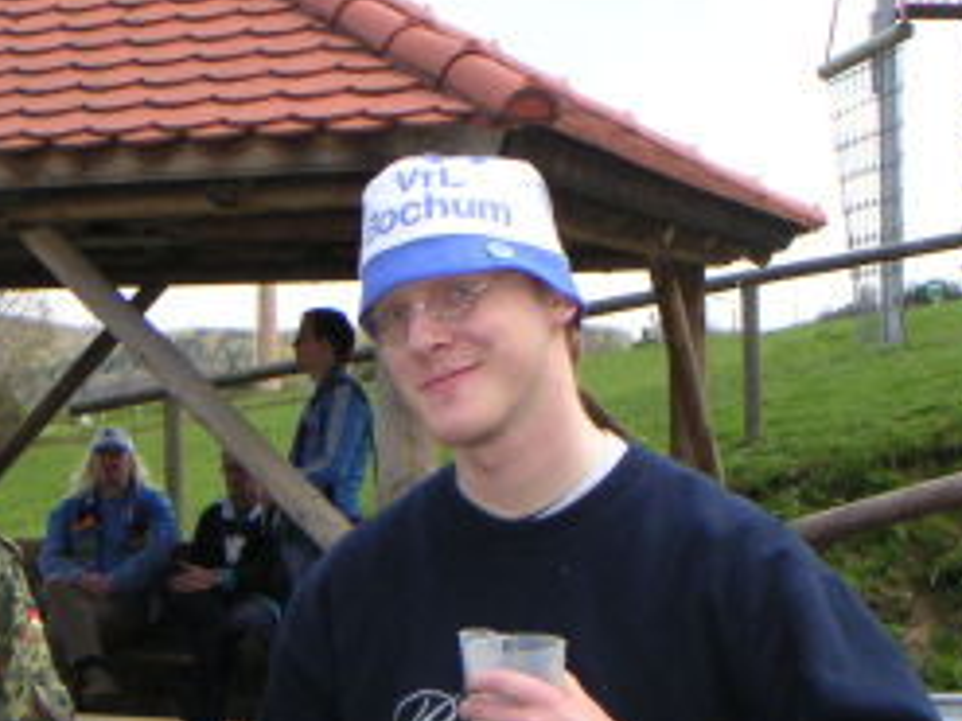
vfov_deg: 19.1
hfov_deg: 25.3
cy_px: 388
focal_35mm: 77
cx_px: 370
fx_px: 2139
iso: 160
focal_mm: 6
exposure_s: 1/1000
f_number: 2.8
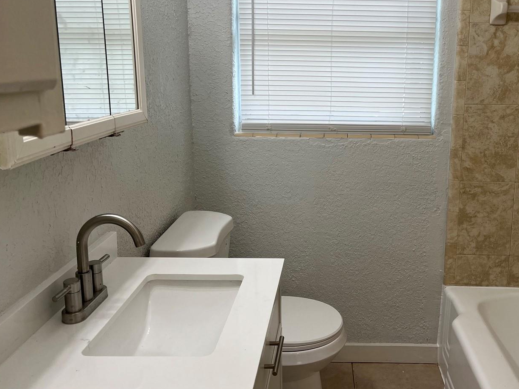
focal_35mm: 34
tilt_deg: -10.7
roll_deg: -0.6
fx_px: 510
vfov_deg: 41.6
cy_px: 153
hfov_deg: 53.3
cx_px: 327
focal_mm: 5.1
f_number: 1.6
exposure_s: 1/120
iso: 80
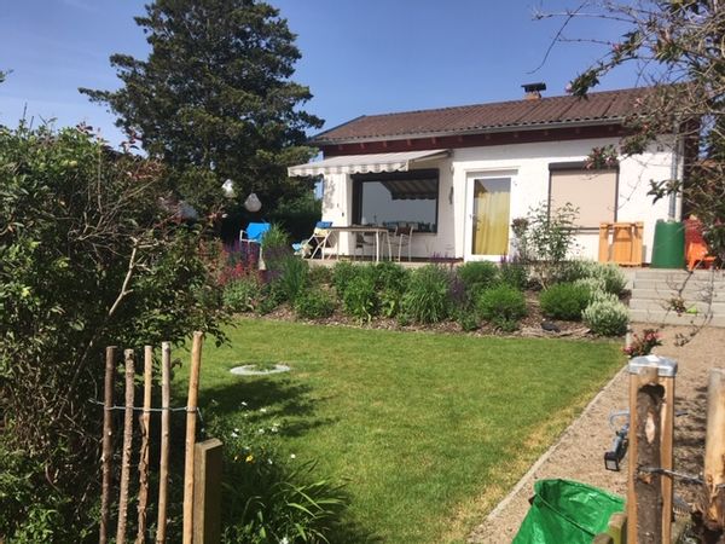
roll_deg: -2.1
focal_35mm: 29
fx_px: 607
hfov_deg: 61.7
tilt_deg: -1.8
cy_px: 272
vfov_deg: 48.2
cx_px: 362
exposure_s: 1/1789
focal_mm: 4.15
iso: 25
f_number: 2.2
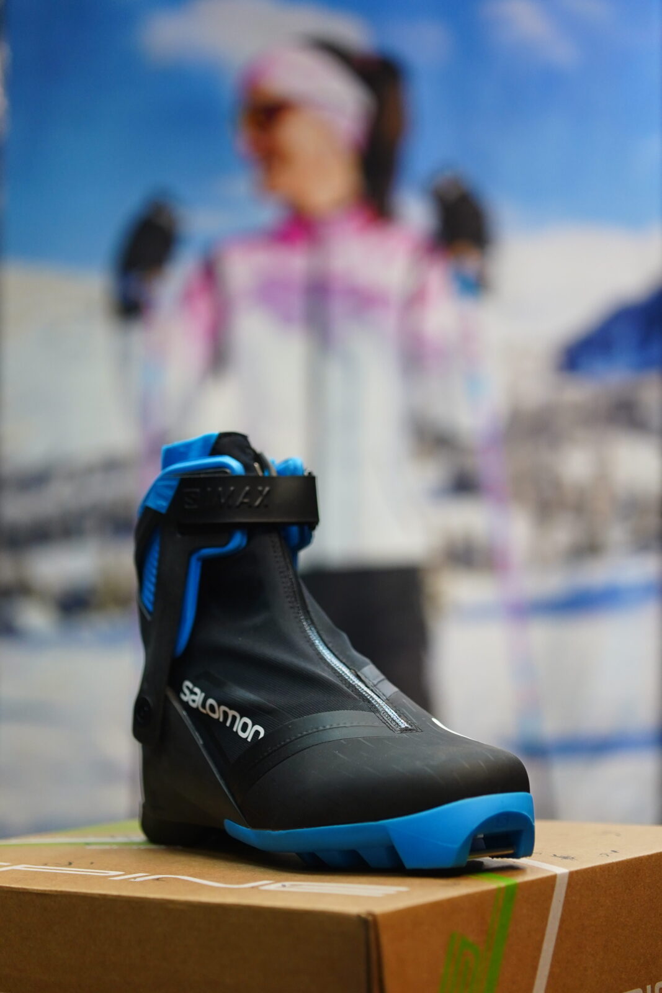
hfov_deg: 16.3
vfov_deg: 24.2
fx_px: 2316
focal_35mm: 84
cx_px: 331
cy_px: 496
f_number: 1.8
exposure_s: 1/500
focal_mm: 56
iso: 800
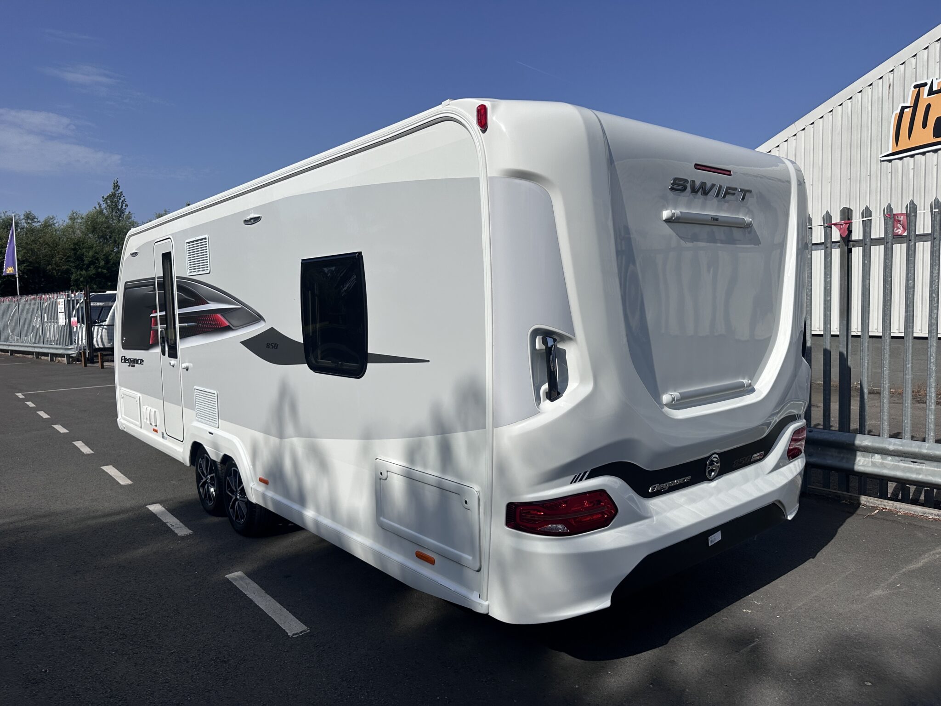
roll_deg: +1.6
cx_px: 470
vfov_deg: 56.8
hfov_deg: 71.6
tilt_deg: -1.9
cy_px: 353
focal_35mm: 24
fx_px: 652
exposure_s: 1/10753
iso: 80
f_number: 1.78
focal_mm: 6.86
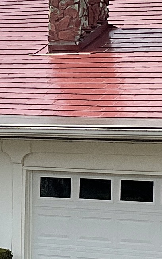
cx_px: -39
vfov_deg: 10.9
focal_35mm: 191
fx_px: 1348
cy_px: 66
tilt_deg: +2.9
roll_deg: -1.0
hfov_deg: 6.8
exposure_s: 1/3534
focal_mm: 3
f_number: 1.8
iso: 20
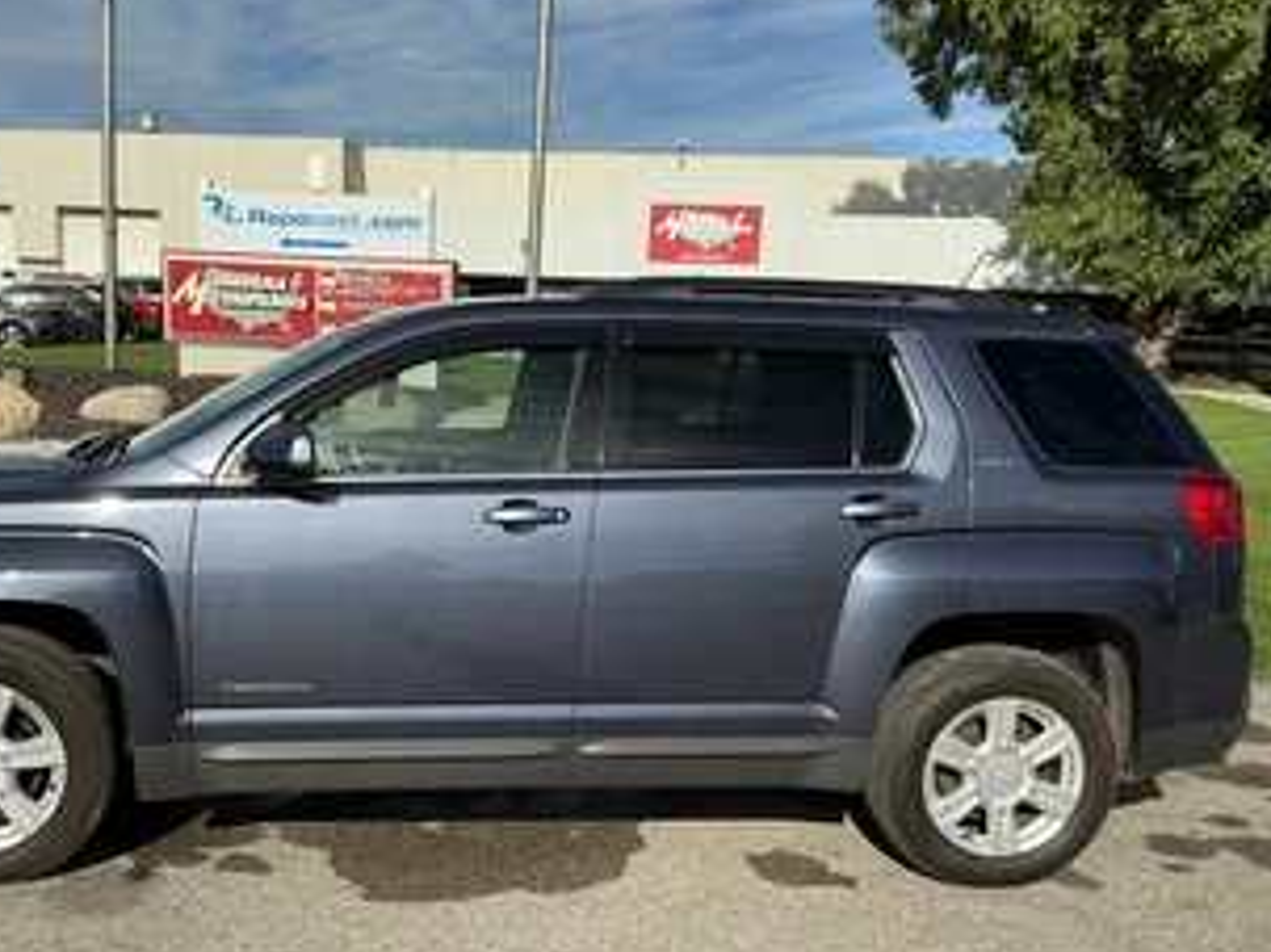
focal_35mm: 37
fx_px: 1358
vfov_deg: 38.4
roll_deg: -1.5
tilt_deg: -11.4
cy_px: 600
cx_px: 503
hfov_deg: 49.8
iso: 25
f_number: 1.8
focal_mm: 3
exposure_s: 1/2959
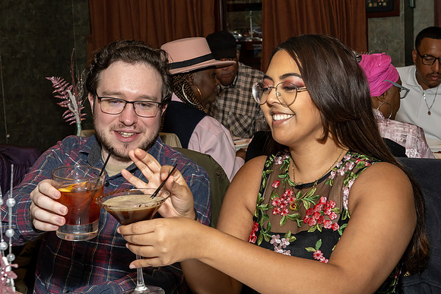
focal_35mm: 56
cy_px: 124
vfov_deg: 24.3
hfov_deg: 35.9
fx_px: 681
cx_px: 239
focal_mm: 32
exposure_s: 1/250
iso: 800
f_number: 7.1
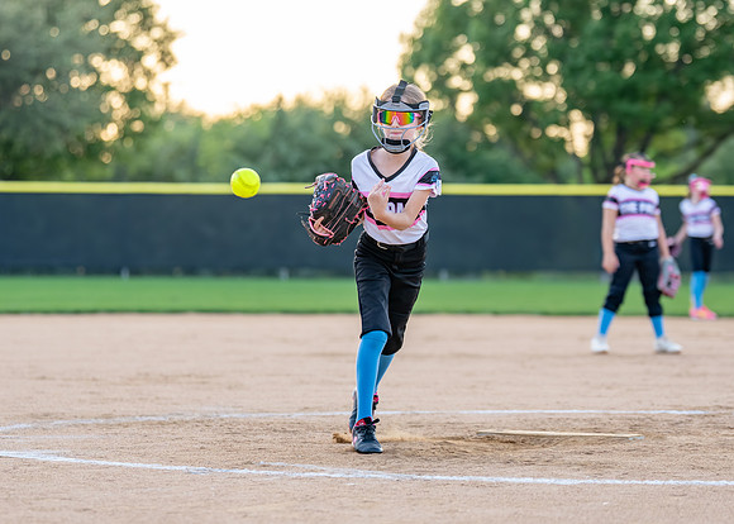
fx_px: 3330
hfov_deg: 12.6
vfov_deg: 9.0
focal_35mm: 160
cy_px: 246
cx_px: 379
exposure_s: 1/1000
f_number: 2.8
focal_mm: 116
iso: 400
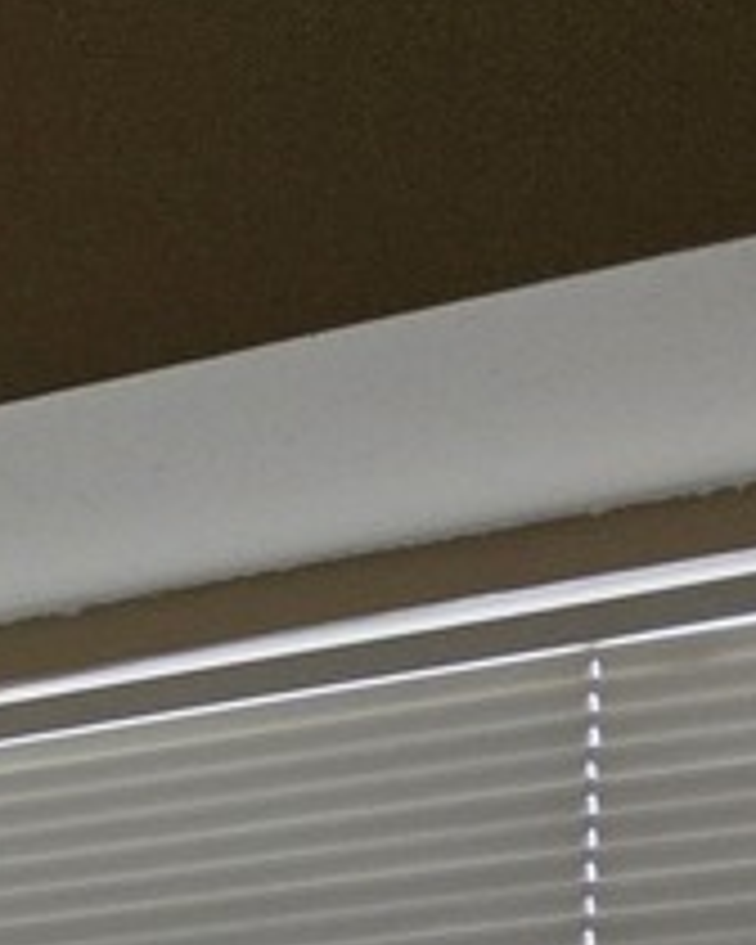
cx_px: -2434
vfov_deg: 11.2
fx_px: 4307
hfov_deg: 7.1
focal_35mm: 154
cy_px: 1935
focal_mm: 6.3
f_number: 1.7
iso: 80
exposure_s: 1/180
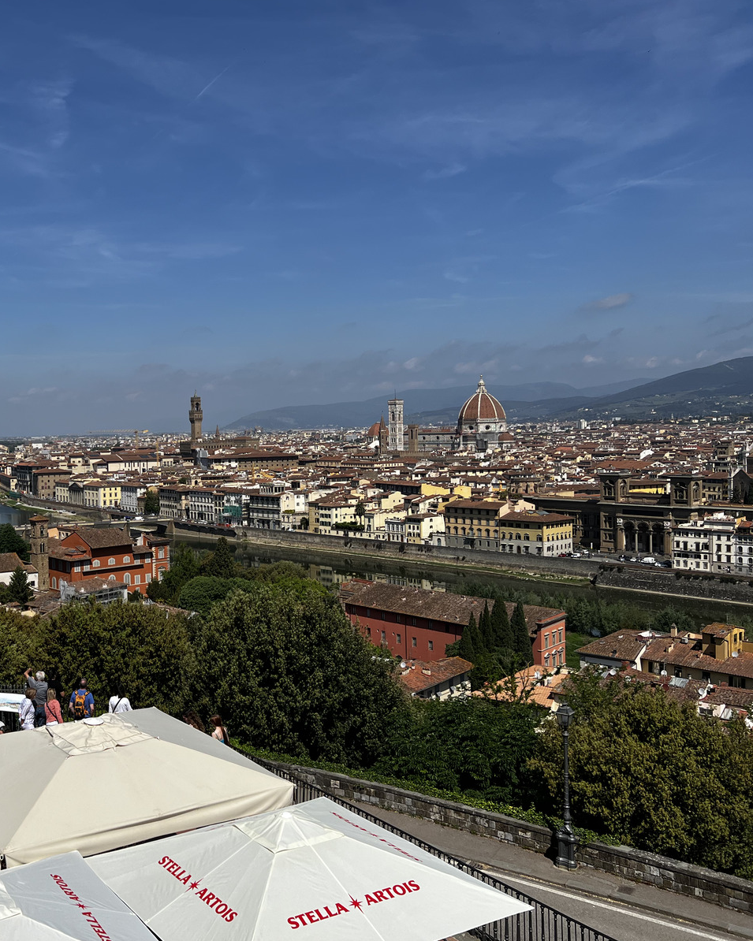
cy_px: 470
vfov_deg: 52.8
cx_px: 166
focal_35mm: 34
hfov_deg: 41.7
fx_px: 947
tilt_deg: -2.1
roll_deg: +1.8
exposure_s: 1/6993
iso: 50
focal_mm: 5.7
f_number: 1.5
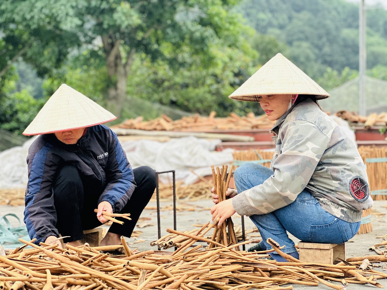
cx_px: 194
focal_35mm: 77
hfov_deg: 25.3
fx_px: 861
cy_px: 145
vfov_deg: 19.1
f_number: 2.8
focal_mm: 9
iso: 40
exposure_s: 1/121
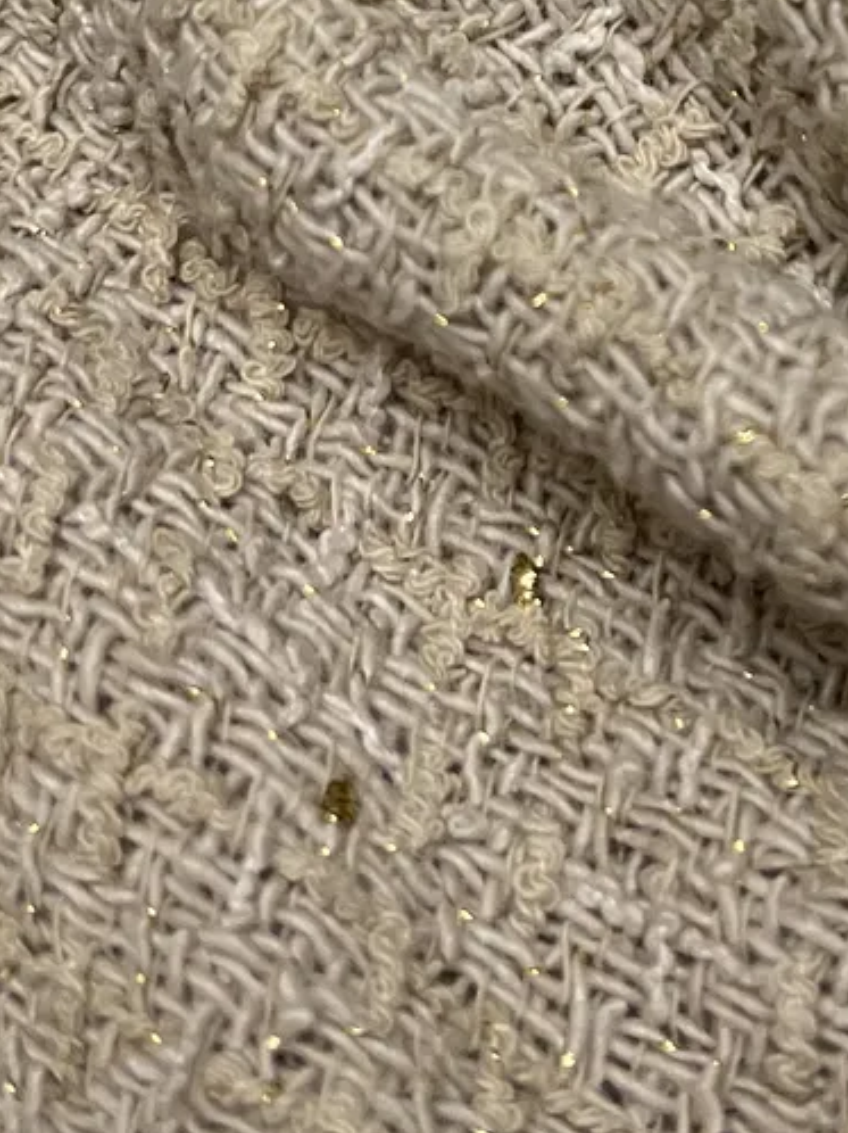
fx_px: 3073
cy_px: -246
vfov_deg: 19.6
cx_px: 548
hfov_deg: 15.7
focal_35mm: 94
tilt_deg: -56.9
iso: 50
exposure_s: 1/333
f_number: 1.5
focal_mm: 5.7
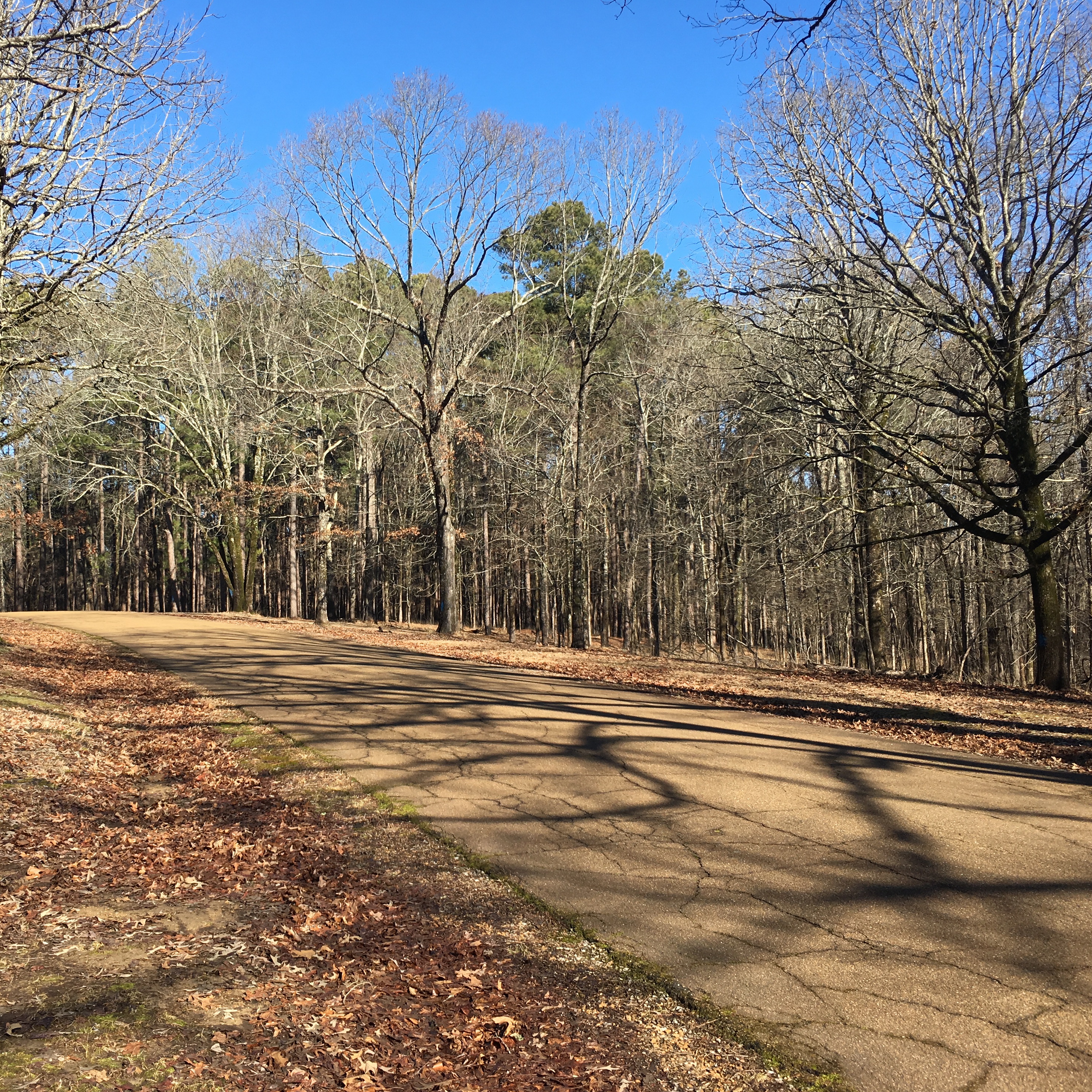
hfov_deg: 46.7
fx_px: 1249
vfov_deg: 47.2
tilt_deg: +3.7
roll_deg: +1.0
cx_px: 392
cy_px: 551
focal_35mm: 35
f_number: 2.2
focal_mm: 4.15
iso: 25
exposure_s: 1/746
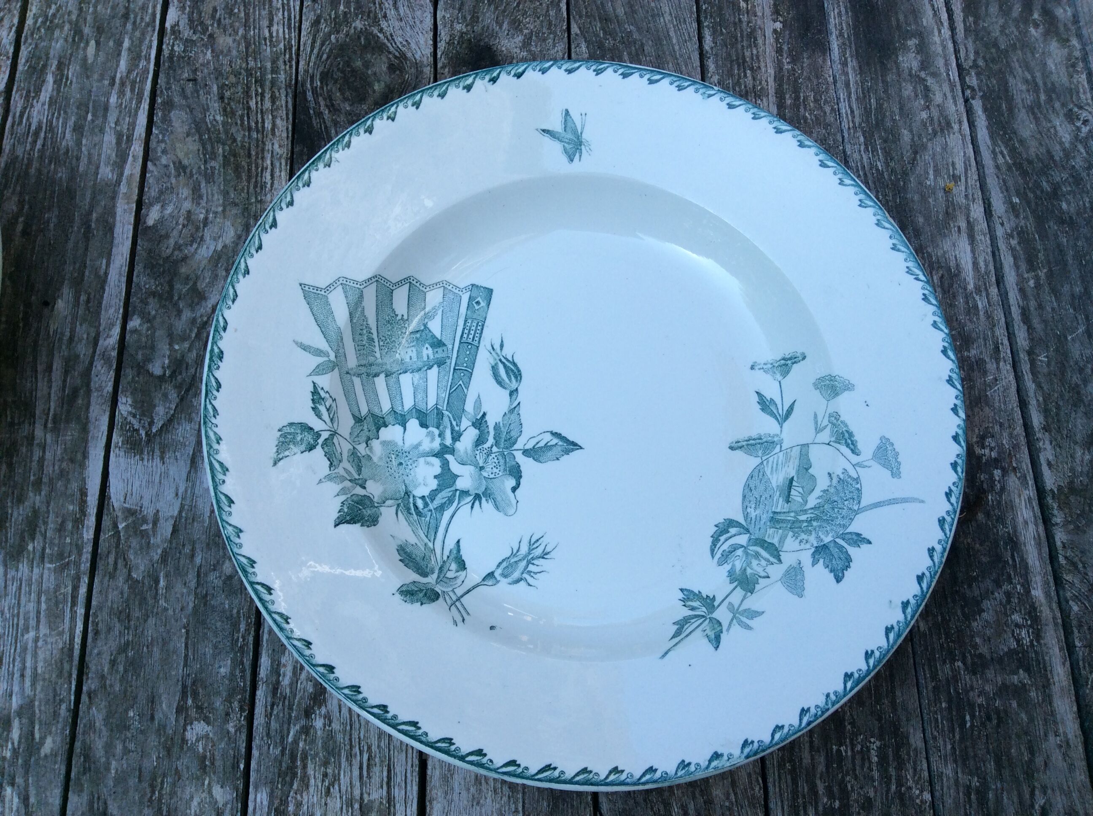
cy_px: 408
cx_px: 546
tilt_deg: -68.8
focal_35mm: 32
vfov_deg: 44.1
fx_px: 1009
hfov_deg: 56.9
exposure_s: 1/381
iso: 32
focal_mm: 3.3
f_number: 2.4
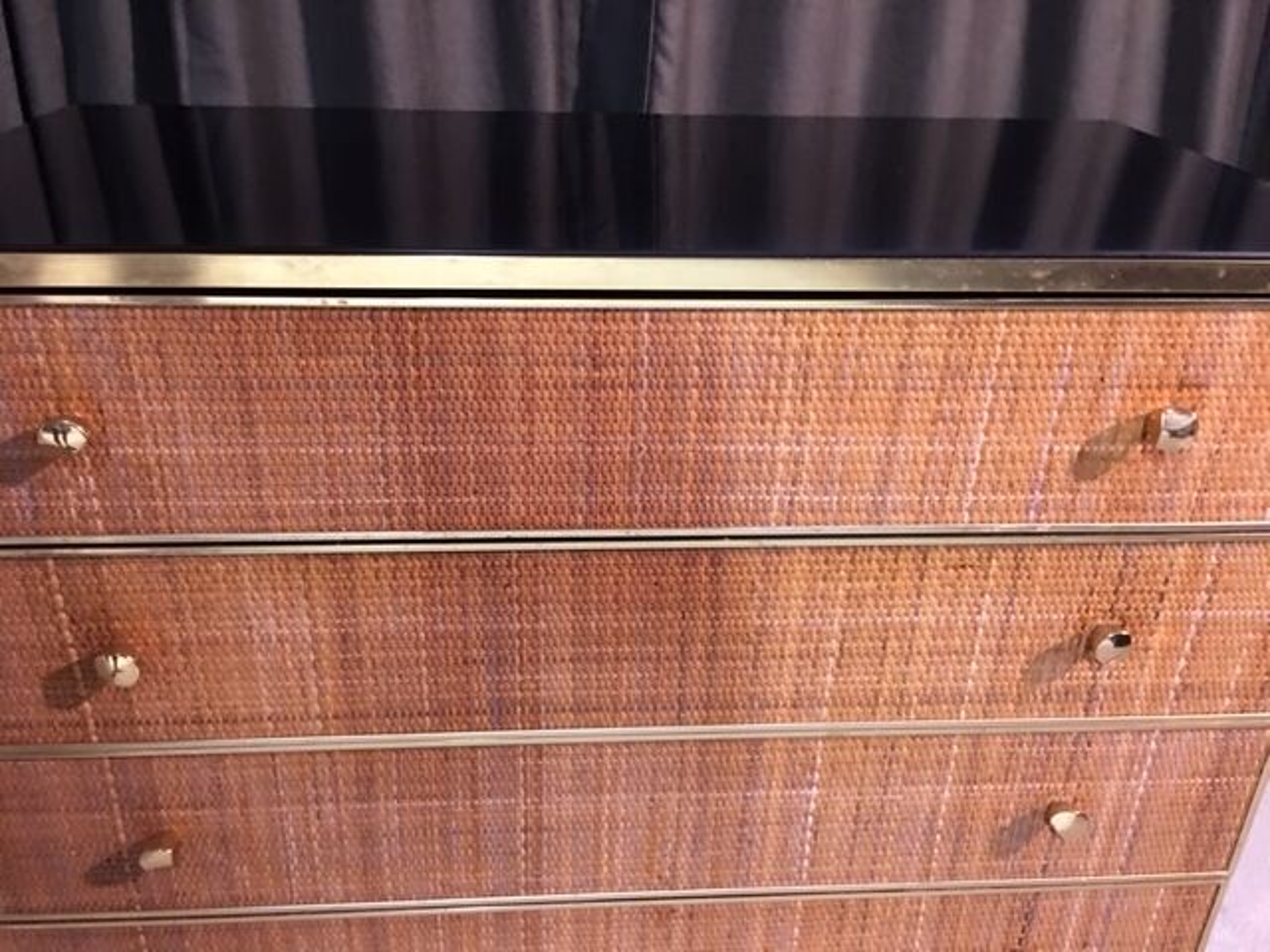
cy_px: 476
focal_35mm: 29
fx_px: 1064
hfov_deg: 61.7
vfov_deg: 48.2
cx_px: 635
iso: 125
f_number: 2.2
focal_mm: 4.15
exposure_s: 1/8
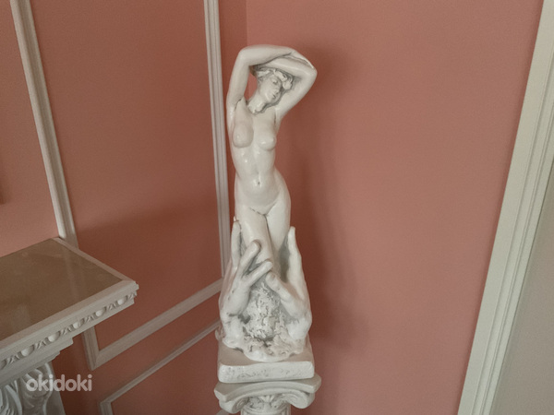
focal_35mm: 29
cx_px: 277
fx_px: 464
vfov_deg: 48.2
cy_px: 208
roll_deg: -0.8
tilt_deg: -24.2
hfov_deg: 61.7
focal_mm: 3
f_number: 1.8
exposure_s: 1/30
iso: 500
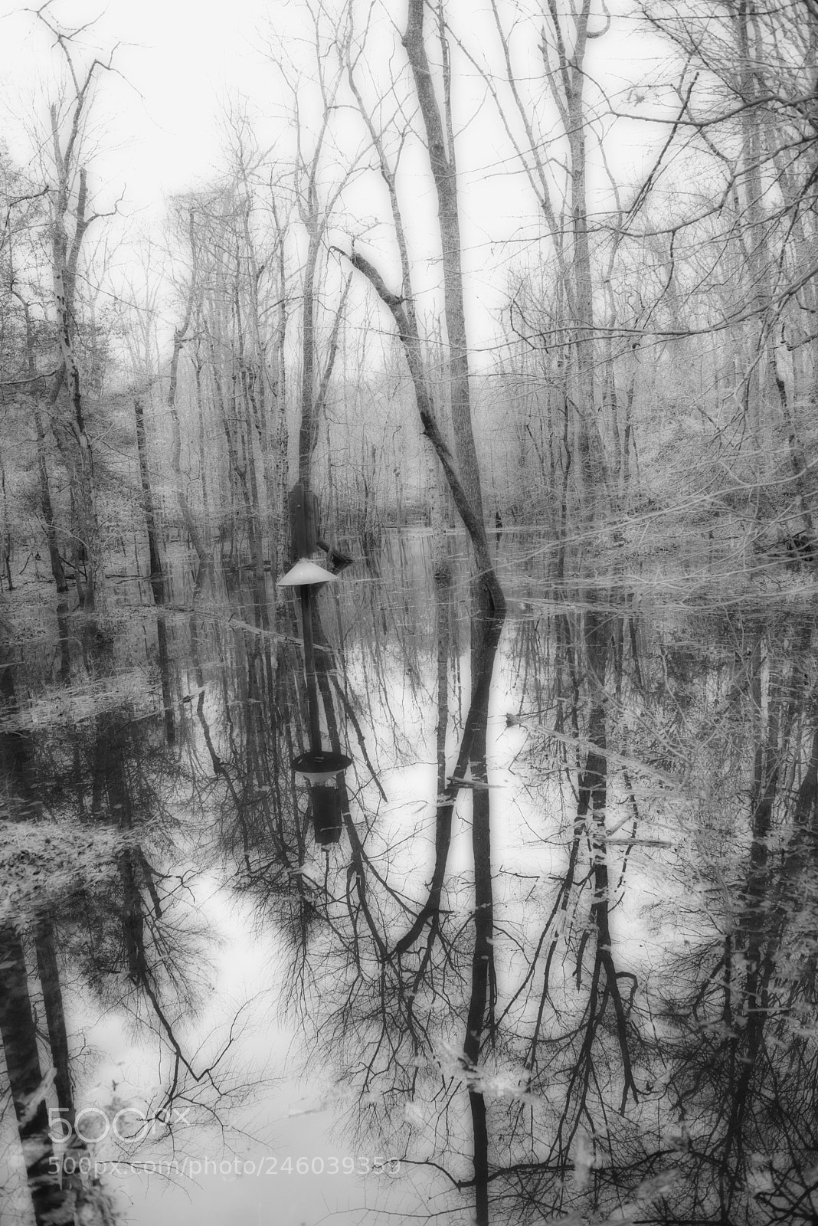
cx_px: 409
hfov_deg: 53.2
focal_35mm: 24
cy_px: 613
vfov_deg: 73.7
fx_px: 817
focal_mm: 24
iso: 1000
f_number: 3.5
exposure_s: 1/160
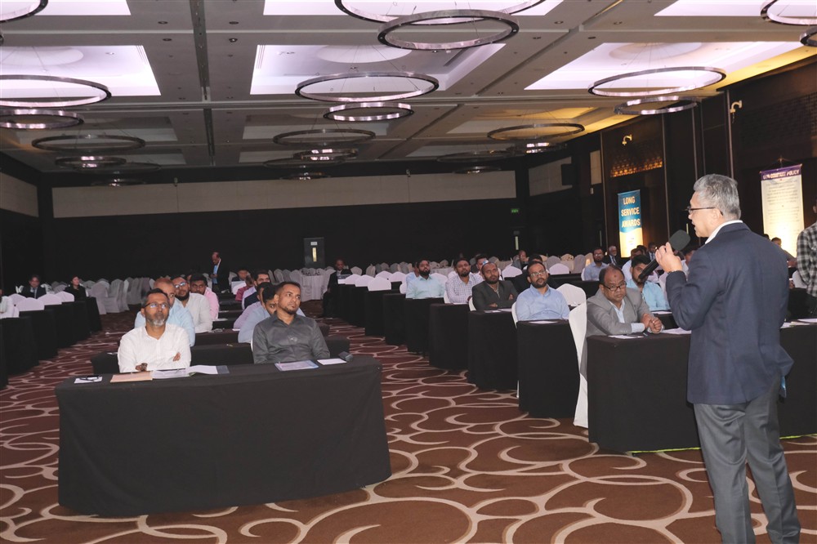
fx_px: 862
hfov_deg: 50.7
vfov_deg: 35.0
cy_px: 272
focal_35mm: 38
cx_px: 408
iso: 3200
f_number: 4.4
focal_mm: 25.6
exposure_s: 1/60
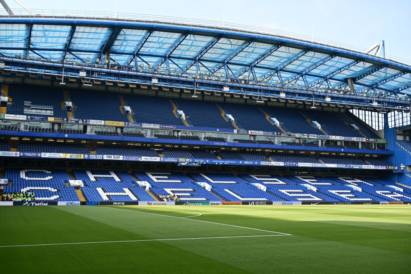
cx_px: 206
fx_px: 457
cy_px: 137
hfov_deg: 48.5
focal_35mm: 40
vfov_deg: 33.4
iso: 400
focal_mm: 40
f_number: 4
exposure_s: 1/1600
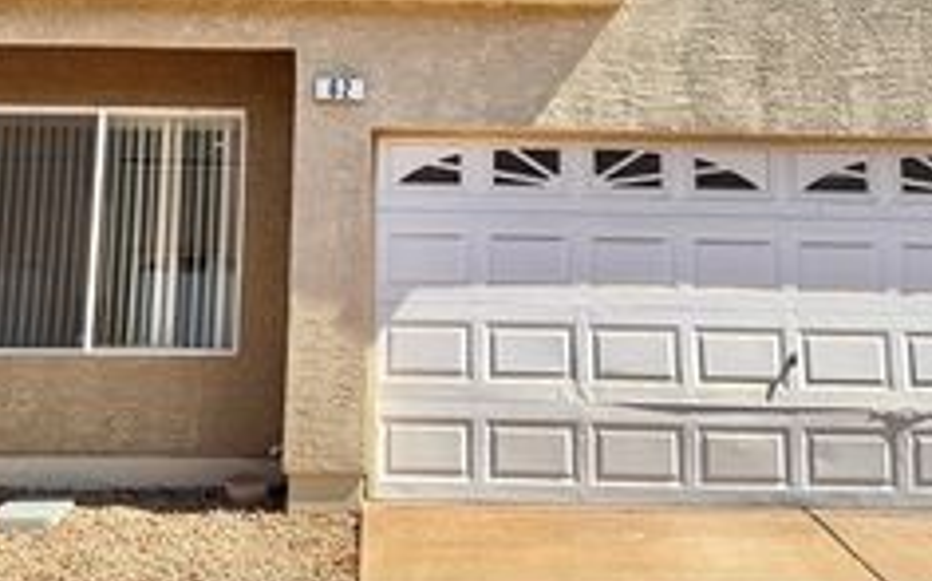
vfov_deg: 23.0
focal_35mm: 54
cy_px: 14
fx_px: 1370
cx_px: 367
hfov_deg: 37.4
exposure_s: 1/3145
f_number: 1.78
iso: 80
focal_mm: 6.76
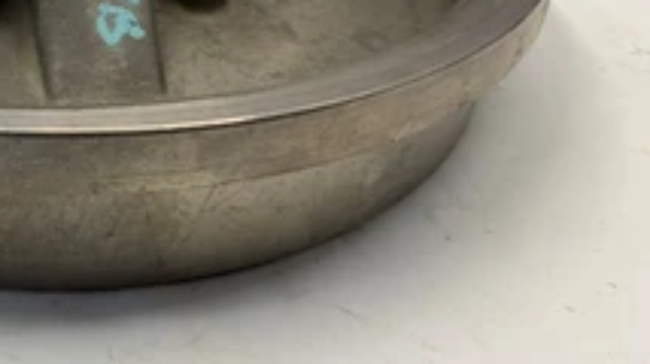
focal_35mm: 53
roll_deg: -0.7
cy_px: 6
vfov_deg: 21.8
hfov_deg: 36.6
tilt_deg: -28.0
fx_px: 913
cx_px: 58
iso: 64
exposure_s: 1/121
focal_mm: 4.25
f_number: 1.8
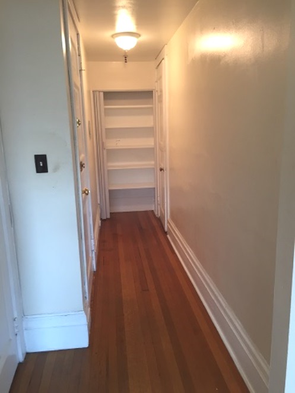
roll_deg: +1.2
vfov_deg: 61.6
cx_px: 148
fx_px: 329
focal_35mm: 29
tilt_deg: -11.9
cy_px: 196
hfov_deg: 48.3
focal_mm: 4.15
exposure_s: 1/30
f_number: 2.2
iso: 64
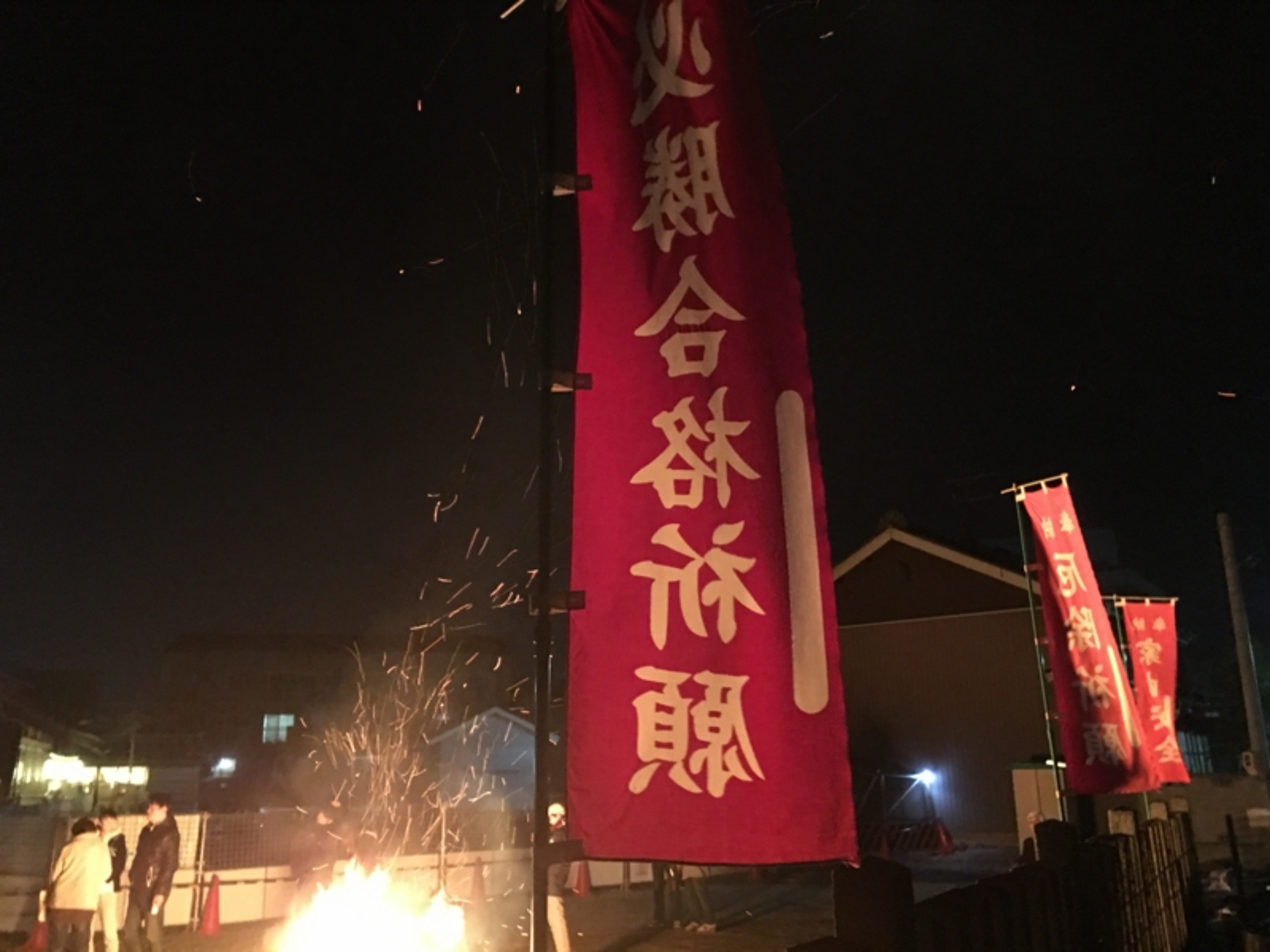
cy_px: 476
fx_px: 1064
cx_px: 635
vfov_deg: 48.2
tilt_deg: +14.6
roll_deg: +0.7
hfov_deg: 61.7
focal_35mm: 29
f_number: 2.2
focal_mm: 4.15
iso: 250
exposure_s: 1/4
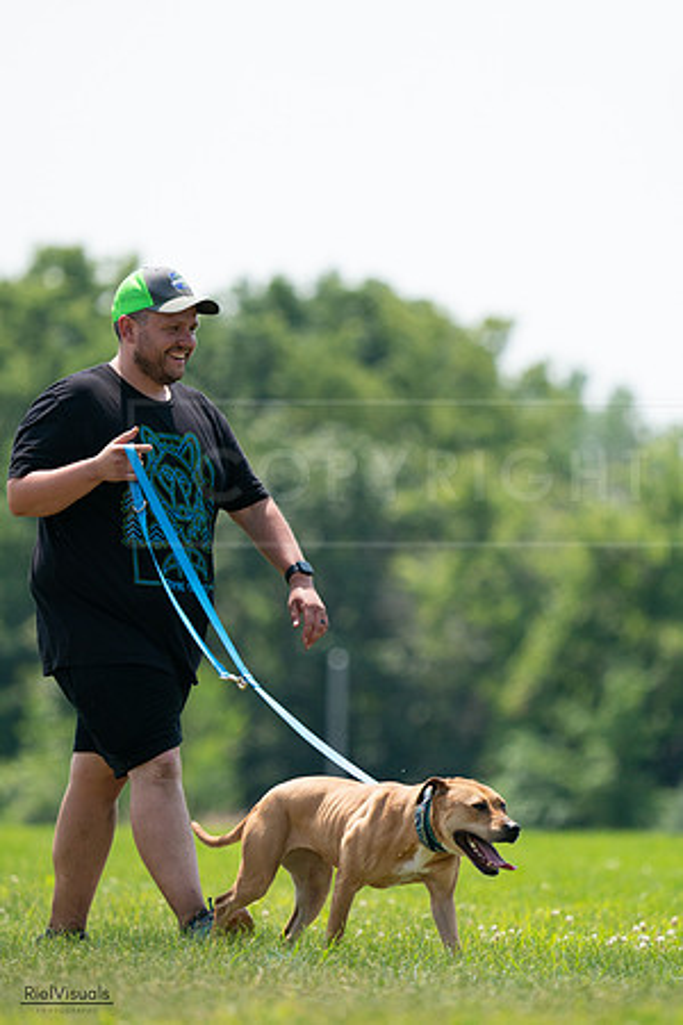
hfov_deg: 3.3
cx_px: 342
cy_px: 512
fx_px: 11695
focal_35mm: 411
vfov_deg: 5.0
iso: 1250
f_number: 6.3
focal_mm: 411
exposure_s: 1/4000
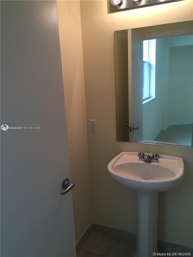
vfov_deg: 61.7
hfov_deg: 48.2
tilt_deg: -12.8
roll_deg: +2.2
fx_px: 216
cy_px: 128
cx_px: 96
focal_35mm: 29
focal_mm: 4.15
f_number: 2.2
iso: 32
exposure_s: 1/40
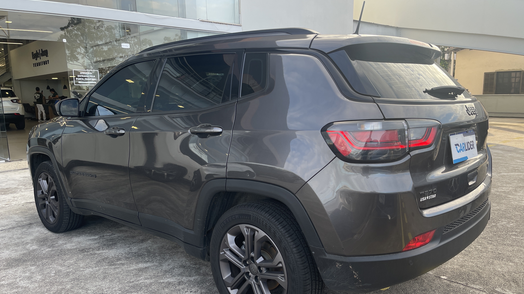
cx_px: 262
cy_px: 168
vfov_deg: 41.4
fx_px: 389
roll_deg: +1.0
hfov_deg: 67.9
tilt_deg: -11.0
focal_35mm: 28
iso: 40
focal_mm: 5.1
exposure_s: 1/279
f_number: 1.6
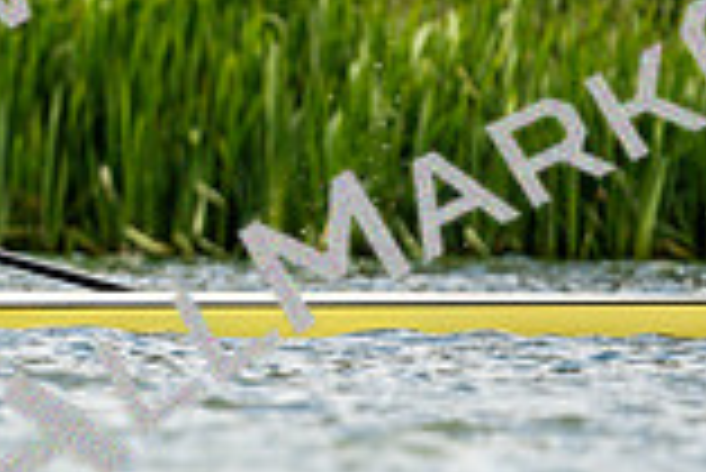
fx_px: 43517
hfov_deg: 0.9
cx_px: -432
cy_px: 137
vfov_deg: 0.6
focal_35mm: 2217
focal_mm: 600
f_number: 6.3
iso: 400
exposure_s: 1/2000
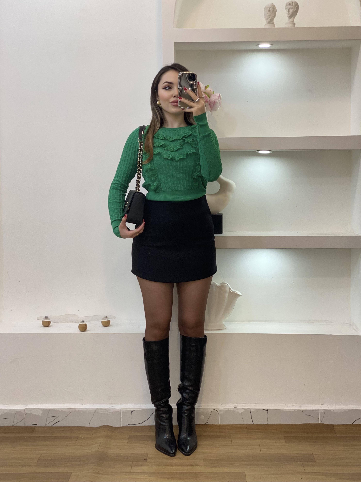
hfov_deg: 28.0
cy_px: 241
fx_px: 723
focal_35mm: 52
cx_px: 180
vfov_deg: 36.8
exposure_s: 1/100
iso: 64
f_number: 2
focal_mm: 6
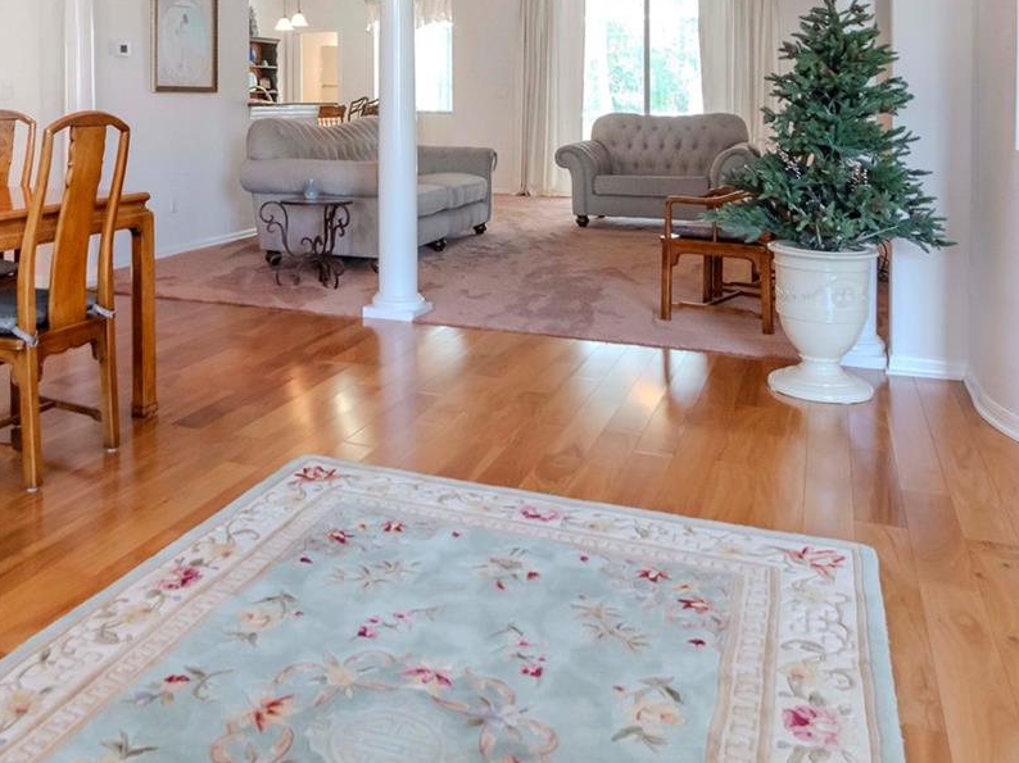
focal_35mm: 32
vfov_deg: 41.2
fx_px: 941
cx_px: 344
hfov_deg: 55.7
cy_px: 95
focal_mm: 11
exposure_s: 1/20
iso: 1000
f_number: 8
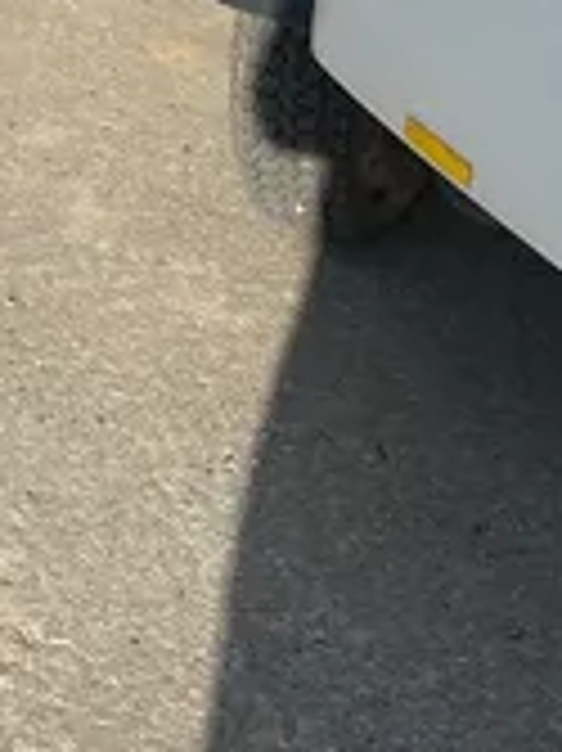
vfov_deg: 16.0
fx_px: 2471
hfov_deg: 12.0
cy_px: -340
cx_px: -445
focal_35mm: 114
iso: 50
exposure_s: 1/3521
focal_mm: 5.1
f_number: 1.6
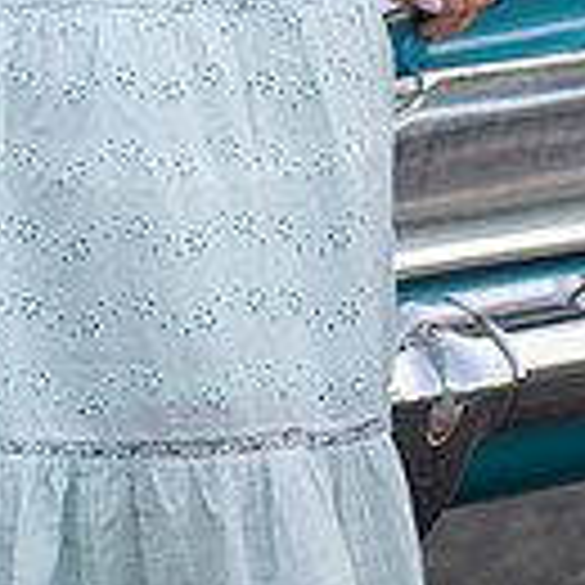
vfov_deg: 6.9
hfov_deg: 7.0
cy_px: -396
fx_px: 4780
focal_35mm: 250
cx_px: 117
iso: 160
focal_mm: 85
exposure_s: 1/800
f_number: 1.2
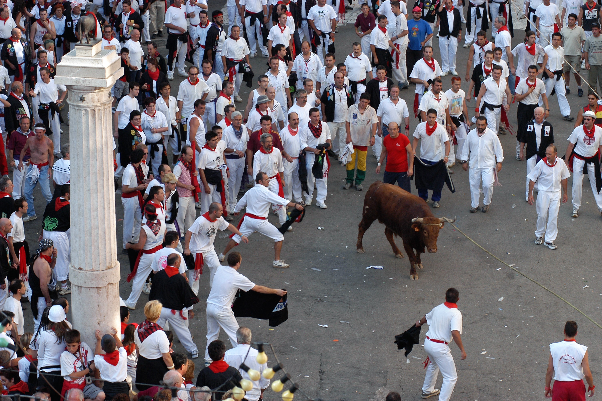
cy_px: 200
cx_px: 301
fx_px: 2005
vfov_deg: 11.4
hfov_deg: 17.1
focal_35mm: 120
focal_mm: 80
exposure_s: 1/160
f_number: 7.1
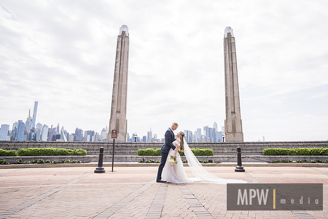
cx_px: 184
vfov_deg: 54.7
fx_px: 211
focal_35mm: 23
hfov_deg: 75.3
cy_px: 109
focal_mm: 20
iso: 100
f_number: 2.8
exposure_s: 1/1000
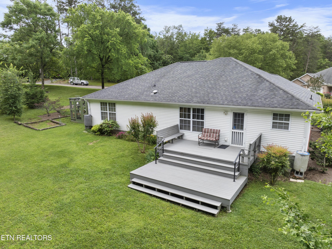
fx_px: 230
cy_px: 124
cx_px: 166
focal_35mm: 24
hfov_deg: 71.6
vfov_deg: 56.8
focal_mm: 12.29
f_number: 2.8
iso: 310
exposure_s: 1/200
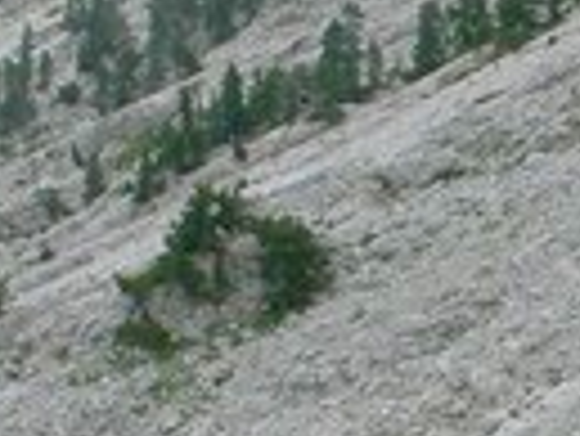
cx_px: 535
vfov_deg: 10.6
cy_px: 476
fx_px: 2331
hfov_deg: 14.0
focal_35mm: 139
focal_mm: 7.71
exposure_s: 1/400
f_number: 6.3
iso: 64
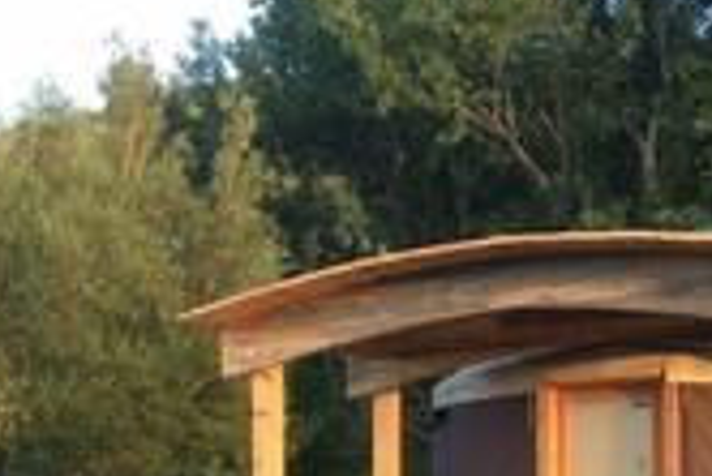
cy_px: 519
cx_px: 465
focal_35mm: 62
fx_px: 1227
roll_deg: +0.0
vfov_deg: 20.9
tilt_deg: +0.0
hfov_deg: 32.1
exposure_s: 1/120
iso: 50
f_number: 2.2
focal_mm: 4.15
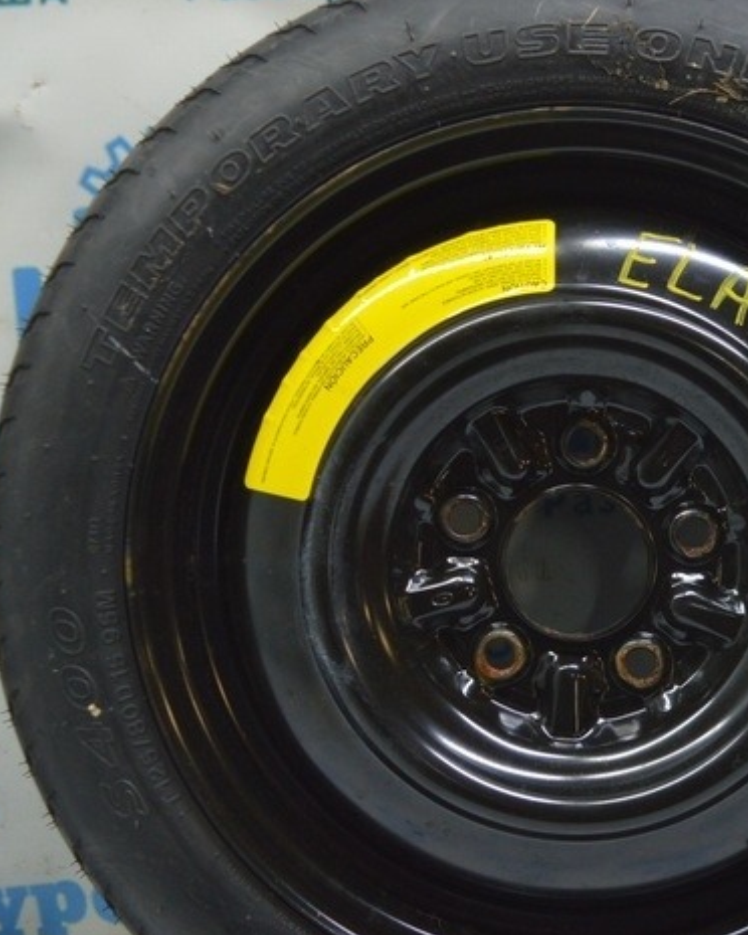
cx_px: 529
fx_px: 1716
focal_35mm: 62
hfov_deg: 24.4
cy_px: 540
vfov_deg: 30.4
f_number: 3.5
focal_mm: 20
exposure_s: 1/80
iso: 400
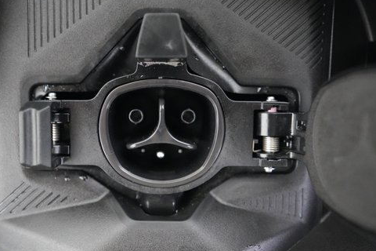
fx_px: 334
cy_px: 133
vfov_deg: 41.1
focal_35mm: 32
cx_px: 160
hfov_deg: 58.5
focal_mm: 24
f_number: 2.8
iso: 12800
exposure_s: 1/50
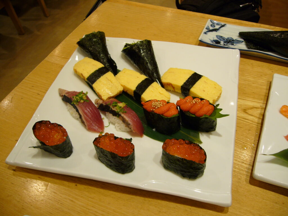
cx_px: 144
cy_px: 108
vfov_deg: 40.7
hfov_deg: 52.6
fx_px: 291
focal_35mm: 35
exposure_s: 1/30
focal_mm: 5.8
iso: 100
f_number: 2.8
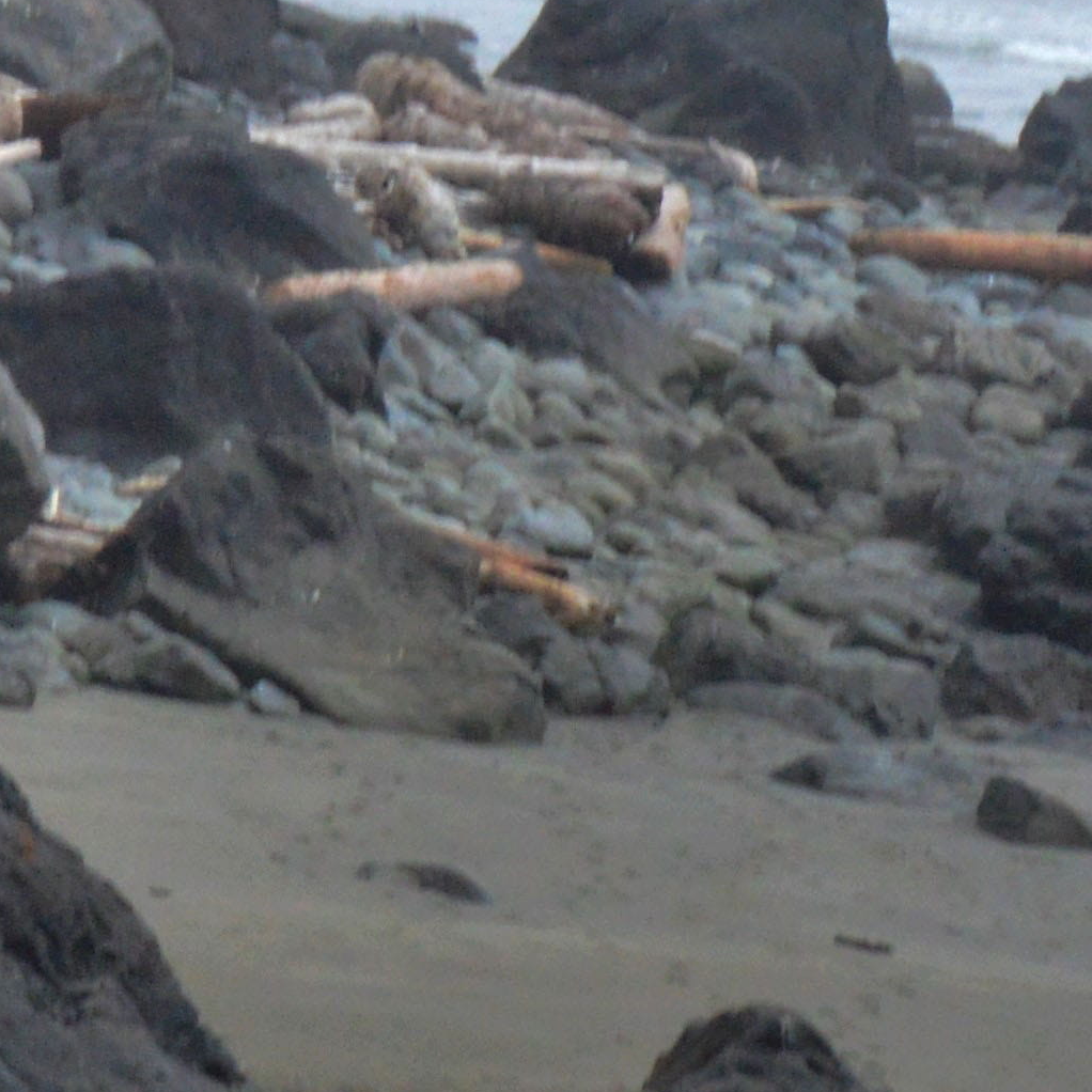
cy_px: 620
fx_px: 18737
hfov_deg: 3.3
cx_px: 340
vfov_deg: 3.3
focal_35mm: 525
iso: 1600
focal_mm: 70
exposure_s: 1/100
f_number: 16
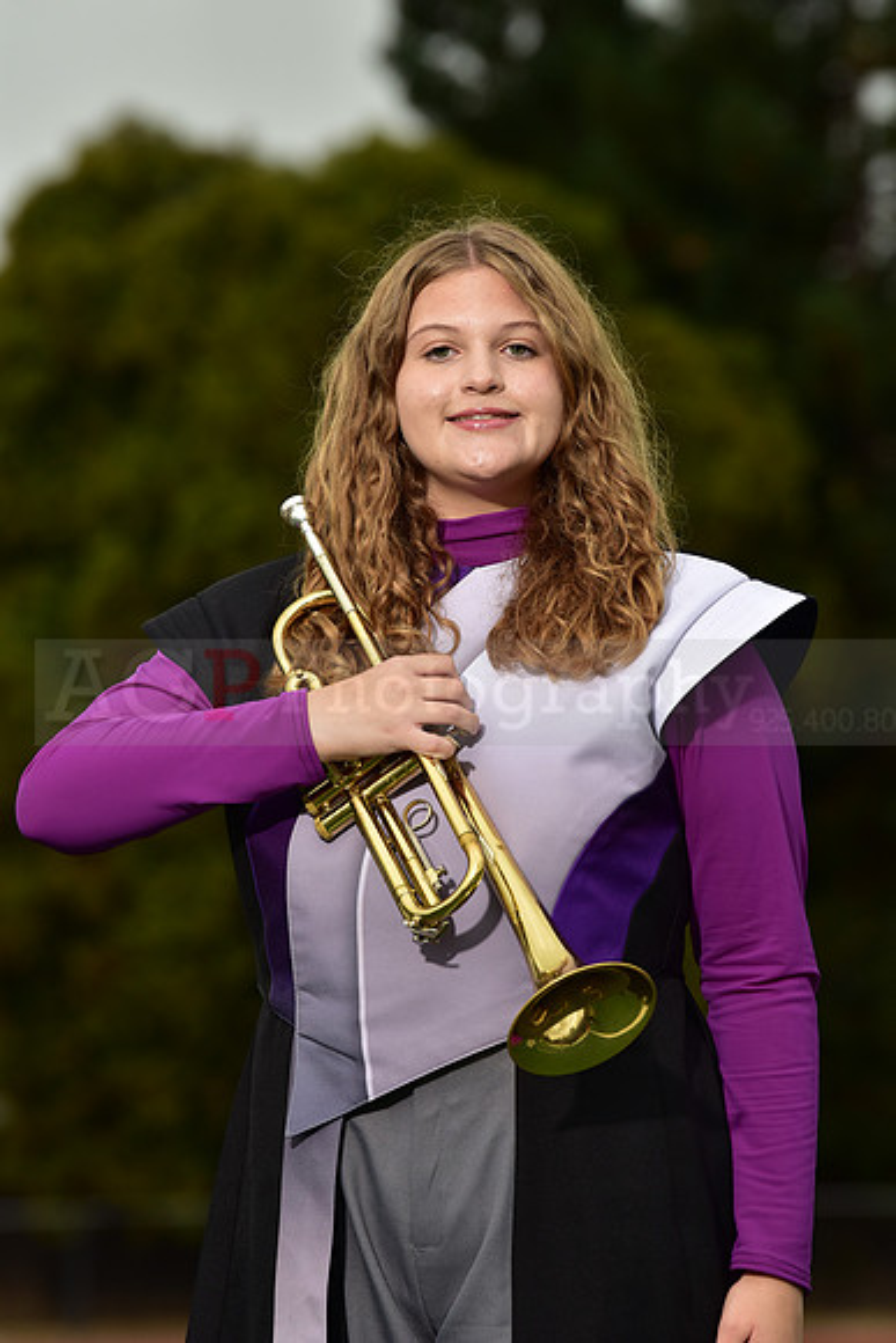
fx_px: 7462
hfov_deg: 6.9
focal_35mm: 200
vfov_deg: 10.3
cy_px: 672
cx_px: 448
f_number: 6.3
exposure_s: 1/250
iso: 500
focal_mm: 200
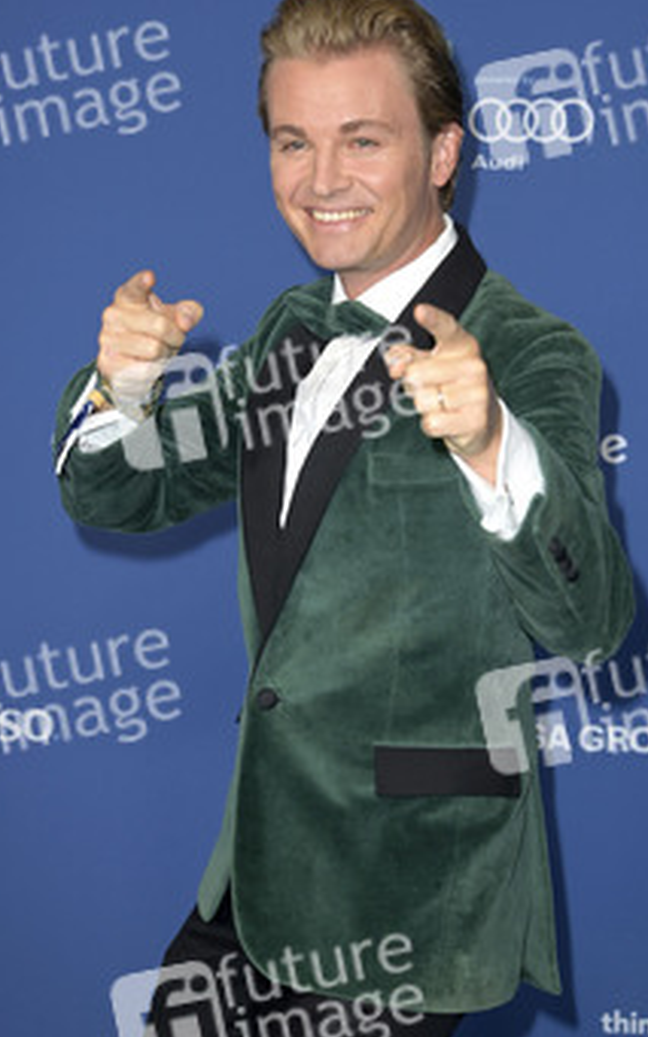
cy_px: 550
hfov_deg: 13.3
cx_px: 356
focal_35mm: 98
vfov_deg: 21.2
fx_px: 2770
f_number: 5.6
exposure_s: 1/250
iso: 800
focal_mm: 82
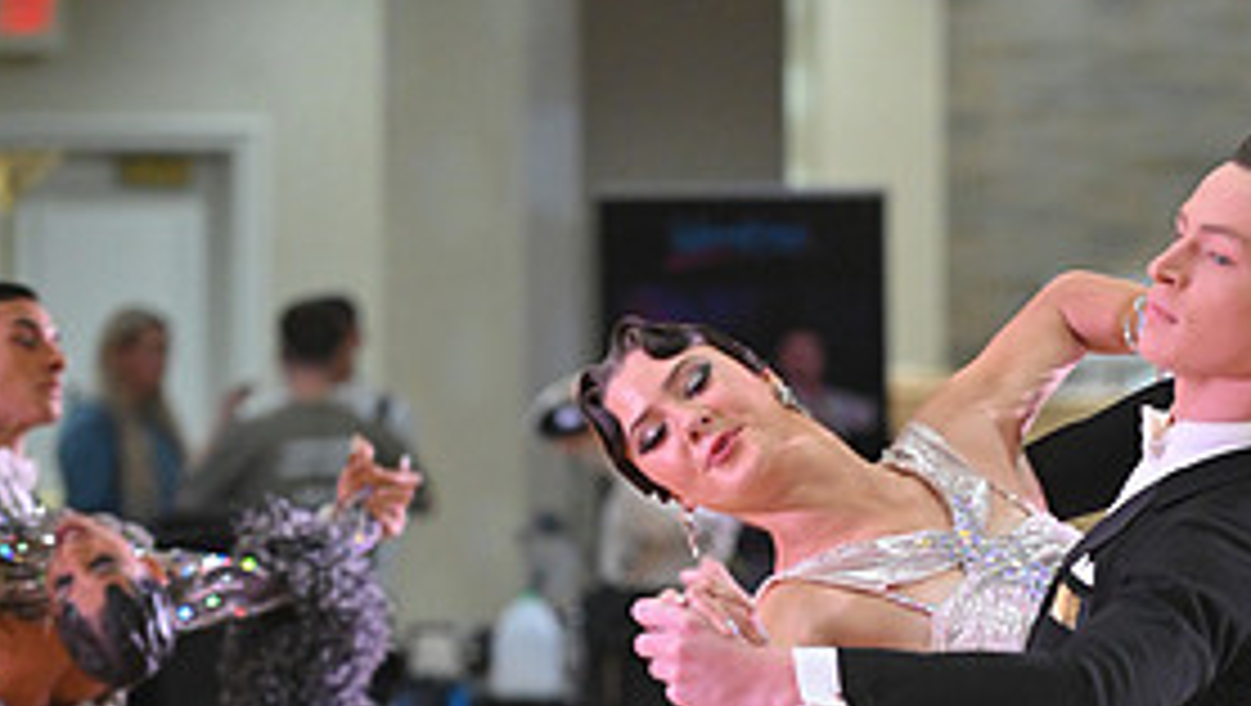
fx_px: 13414
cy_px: 1039
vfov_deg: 3.0
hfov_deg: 5.3
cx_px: 848
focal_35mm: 404
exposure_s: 1/320
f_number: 5
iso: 3200
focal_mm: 185
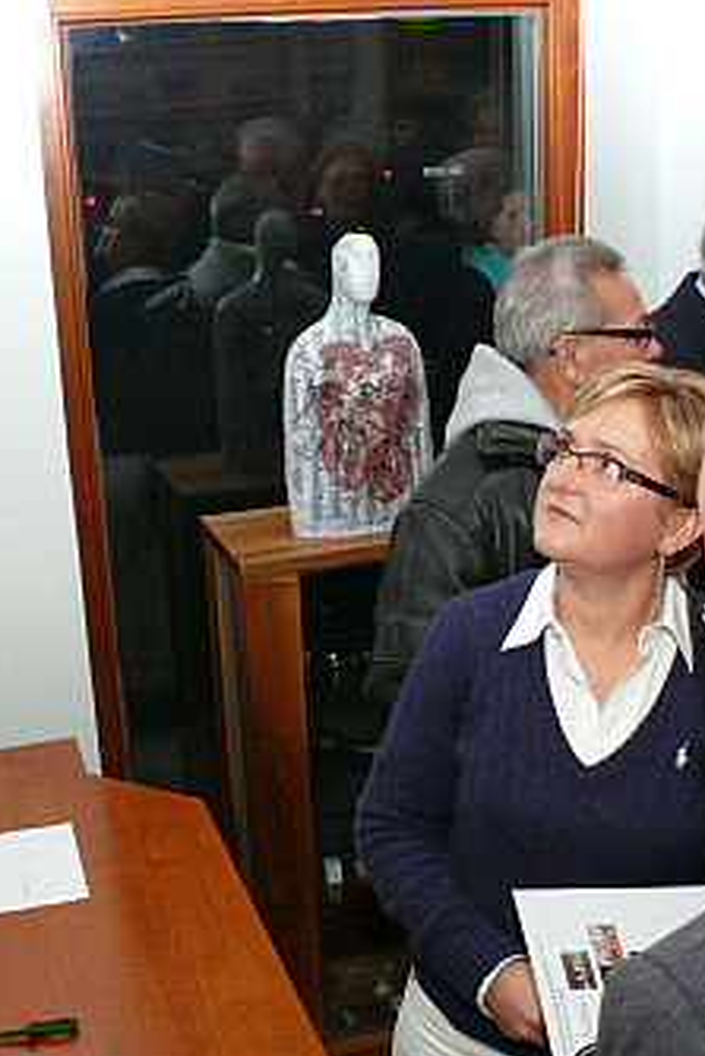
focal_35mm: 49
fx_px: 1438
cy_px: 528
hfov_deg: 27.5
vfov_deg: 40.3
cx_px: 326
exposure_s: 1/30
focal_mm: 7.4
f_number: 2.8
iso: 100
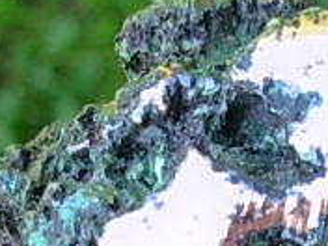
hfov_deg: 8.8
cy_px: 481
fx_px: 2094
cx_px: 425
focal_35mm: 221
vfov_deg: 6.5
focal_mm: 6.3
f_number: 2.9
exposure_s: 1/62.2
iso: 50
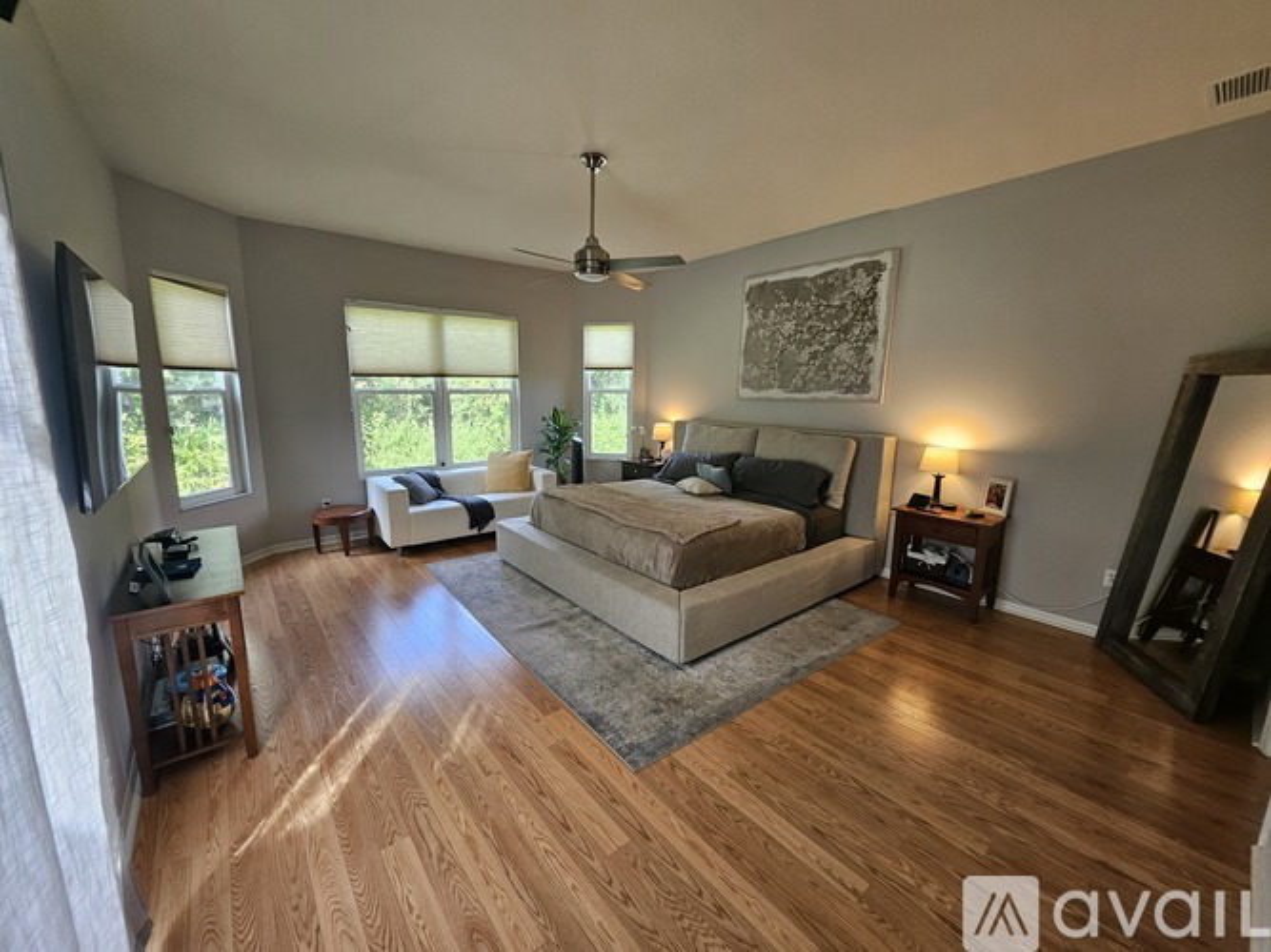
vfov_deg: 89.9
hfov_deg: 106.2
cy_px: 476
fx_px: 477
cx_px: 636
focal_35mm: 13
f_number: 2.2
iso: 125
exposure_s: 1/60
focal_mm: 1.74
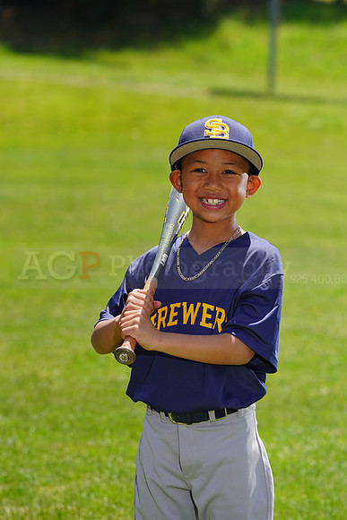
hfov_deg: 6.9
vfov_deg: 10.4
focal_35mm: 198
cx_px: 174
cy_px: 260
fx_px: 2861
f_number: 8
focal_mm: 198
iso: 100
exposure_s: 1/250
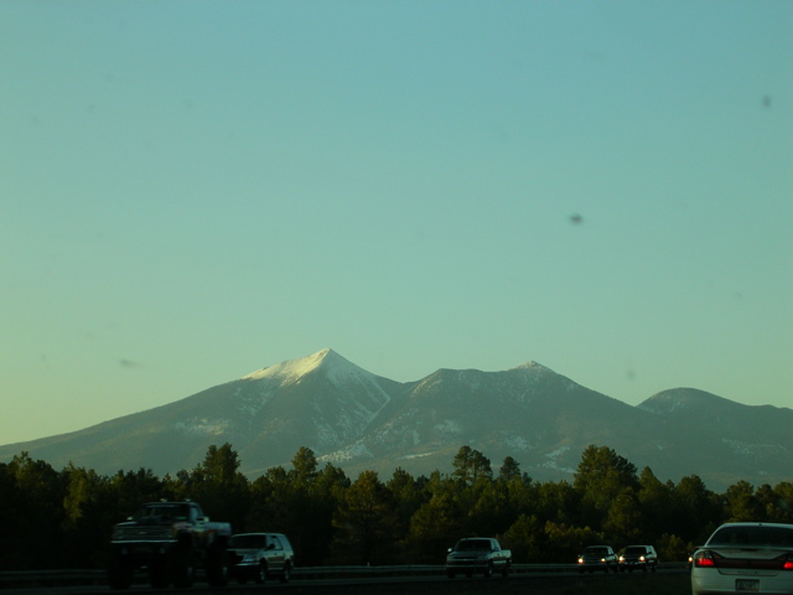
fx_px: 2634
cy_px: 298
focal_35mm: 115
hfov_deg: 17.1
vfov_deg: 12.9
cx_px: 396
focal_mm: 17.4
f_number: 4.9
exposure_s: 1/164
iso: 50
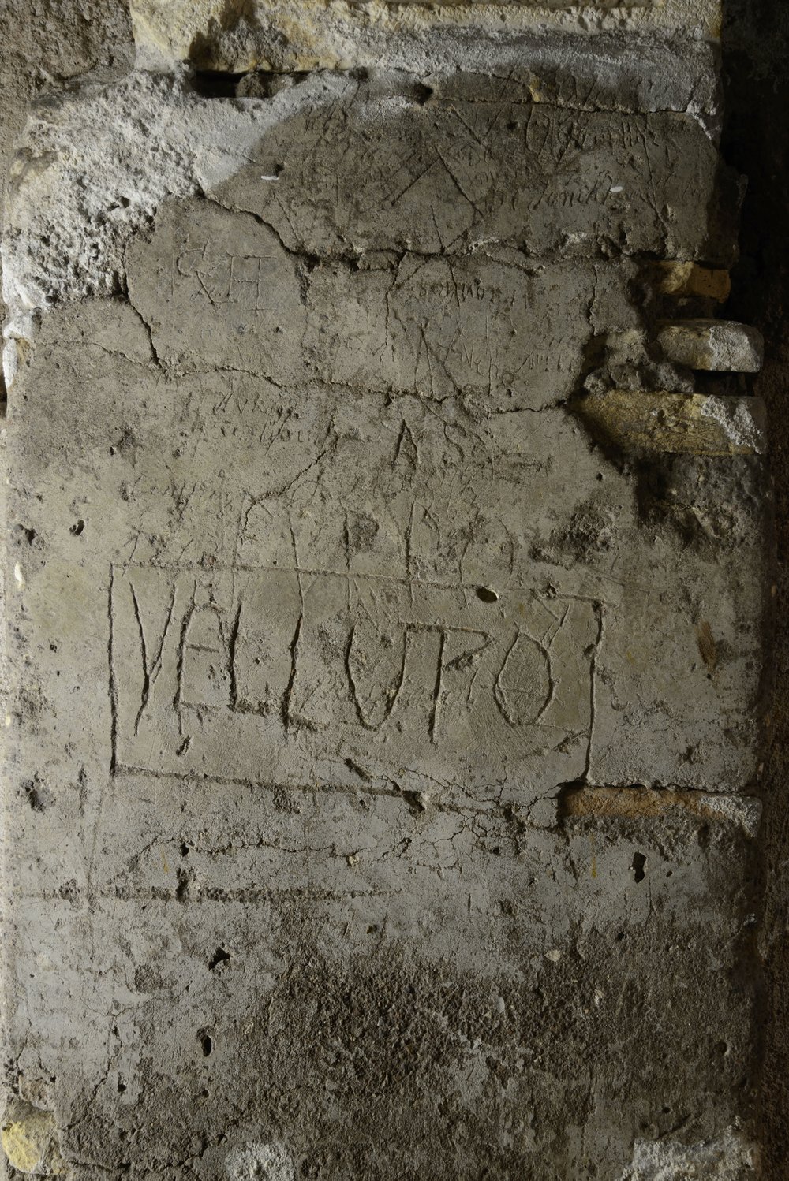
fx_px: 1248
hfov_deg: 35.1
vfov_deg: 50.7
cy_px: 590
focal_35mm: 38
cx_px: 394
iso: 200
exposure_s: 2.5
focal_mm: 38
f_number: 22
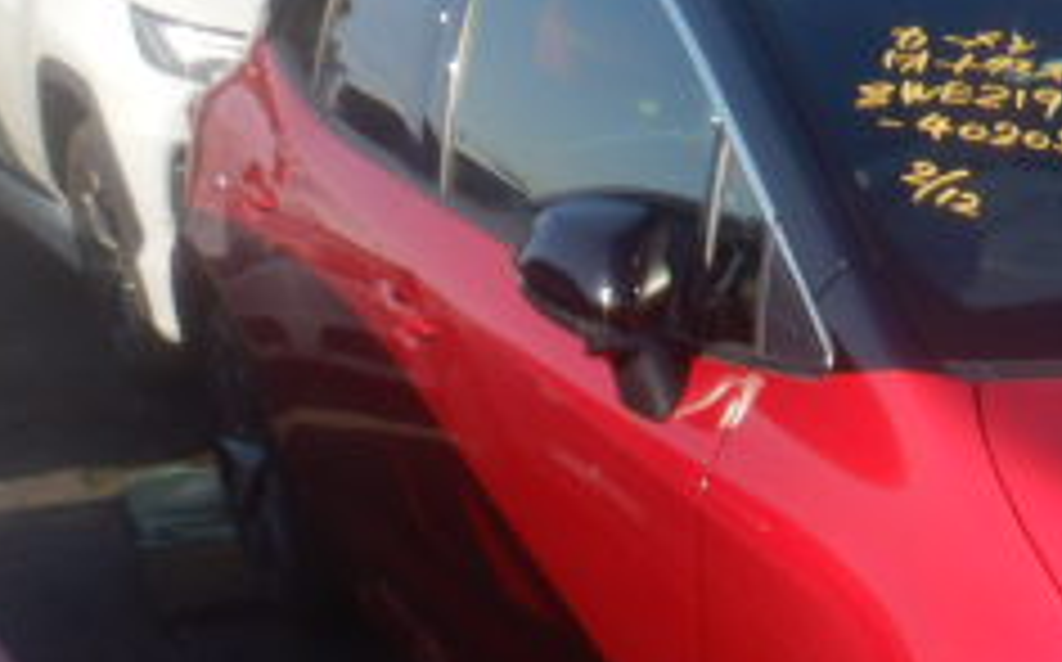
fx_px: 1995
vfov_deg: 18.4
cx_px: 1323
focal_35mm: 69
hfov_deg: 26.1
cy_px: 639
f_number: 2.8
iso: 125
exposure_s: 1/400
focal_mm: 4.3
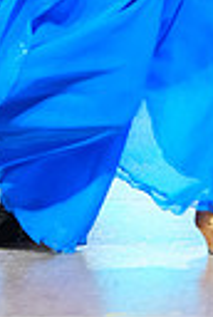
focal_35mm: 420
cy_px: -275
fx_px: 3707
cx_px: 110
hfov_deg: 3.3
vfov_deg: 4.8
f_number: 4
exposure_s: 1/320
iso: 2500
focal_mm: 93
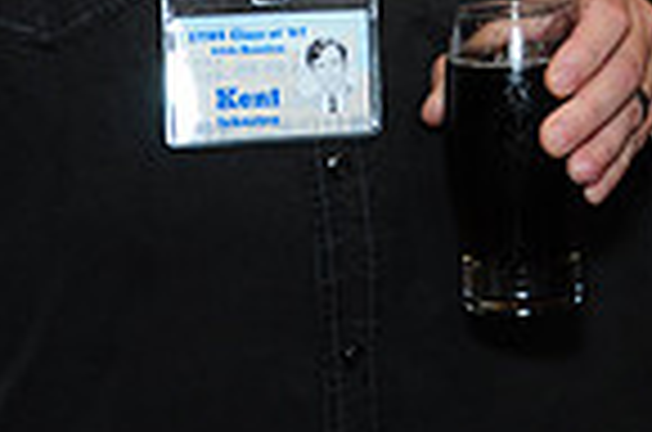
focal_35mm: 156
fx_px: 2819
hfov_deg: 12.5
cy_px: -295
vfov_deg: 8.5
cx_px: 971
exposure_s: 1/60
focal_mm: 26
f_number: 5
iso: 500
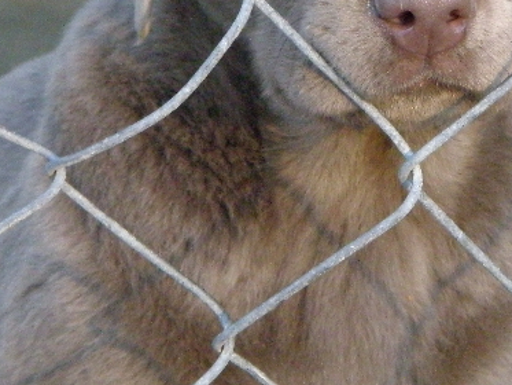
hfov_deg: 6.2
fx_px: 4764
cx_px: 276
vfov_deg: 4.6
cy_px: -8
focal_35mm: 322
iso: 800
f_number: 4.3
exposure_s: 1/320
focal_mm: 26.74
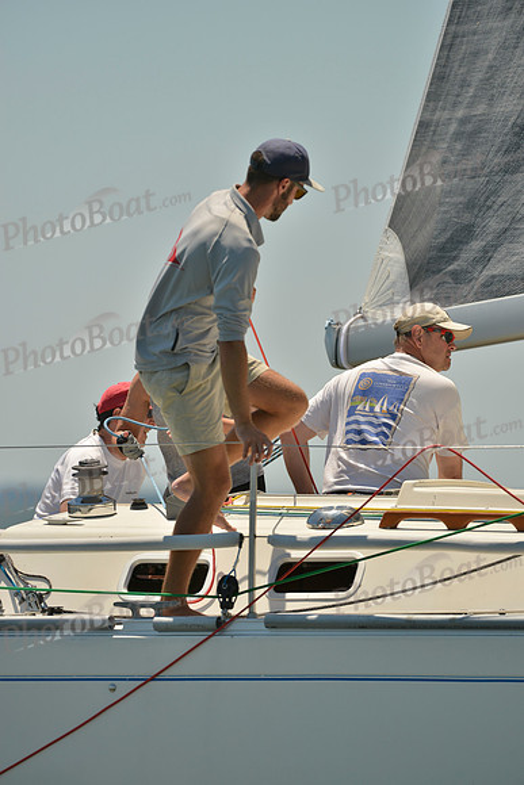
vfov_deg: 5.2
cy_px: 392
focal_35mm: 400
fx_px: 8727
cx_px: 262
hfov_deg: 3.4
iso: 200
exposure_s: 1/1600
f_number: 5.6
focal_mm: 400
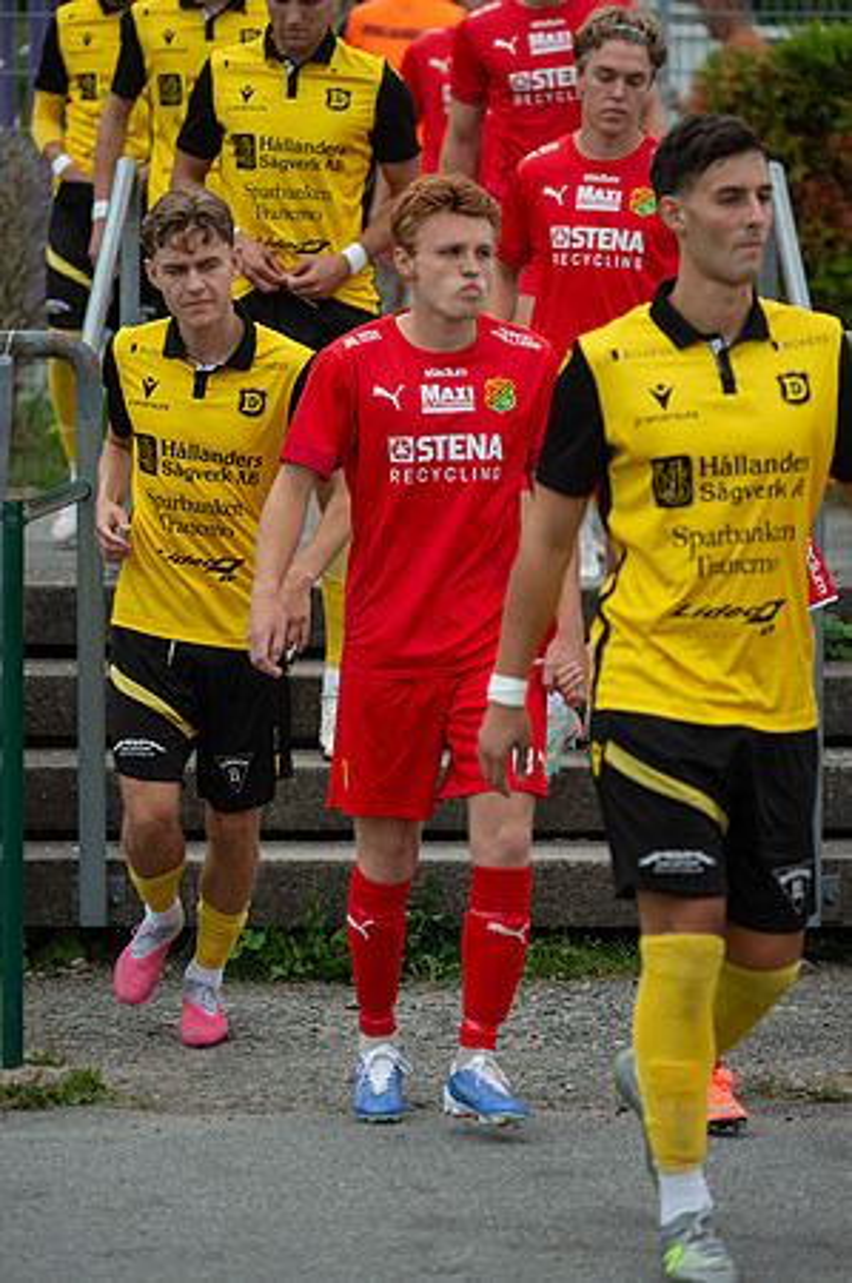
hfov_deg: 9.8
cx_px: 426
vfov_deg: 14.7
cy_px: 642
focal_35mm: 140
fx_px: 4981
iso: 360
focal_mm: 140
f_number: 4
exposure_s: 1/1250
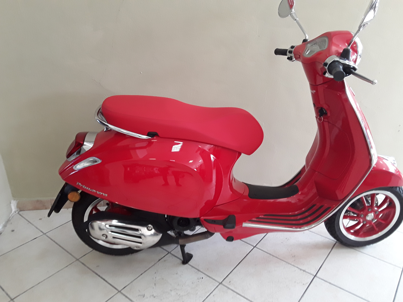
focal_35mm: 27
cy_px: 151
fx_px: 314
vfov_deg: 51.4
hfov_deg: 65.3
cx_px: 202
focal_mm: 2.91
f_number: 1.9
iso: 100
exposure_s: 1/33
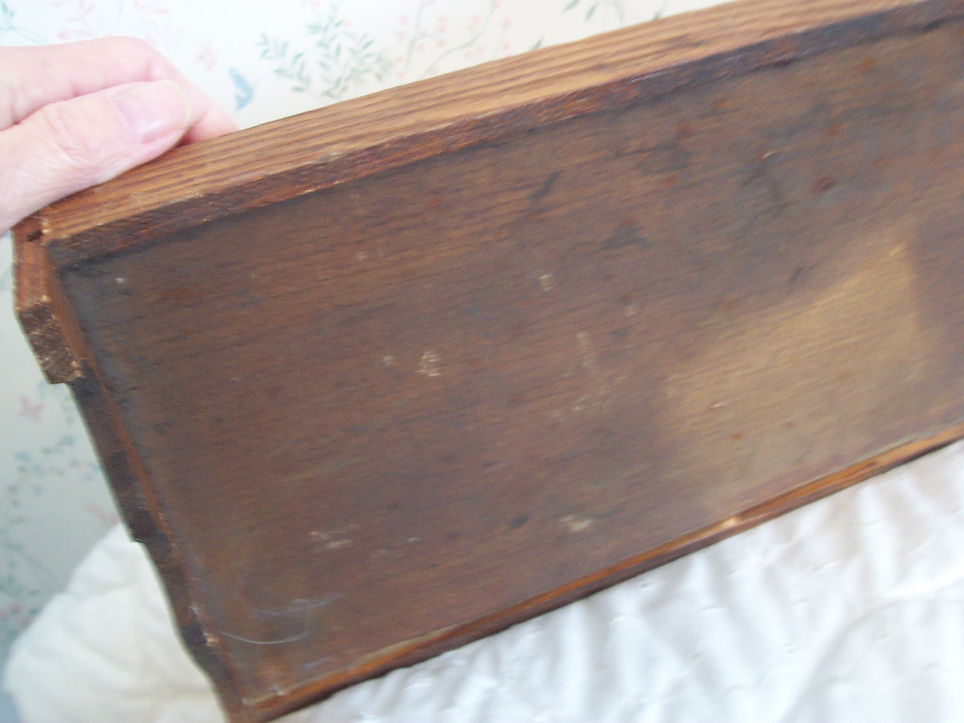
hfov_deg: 50.1
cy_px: 362
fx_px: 1030
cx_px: 482
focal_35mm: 37
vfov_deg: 38.7
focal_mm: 5.6
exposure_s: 1/15
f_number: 2.8
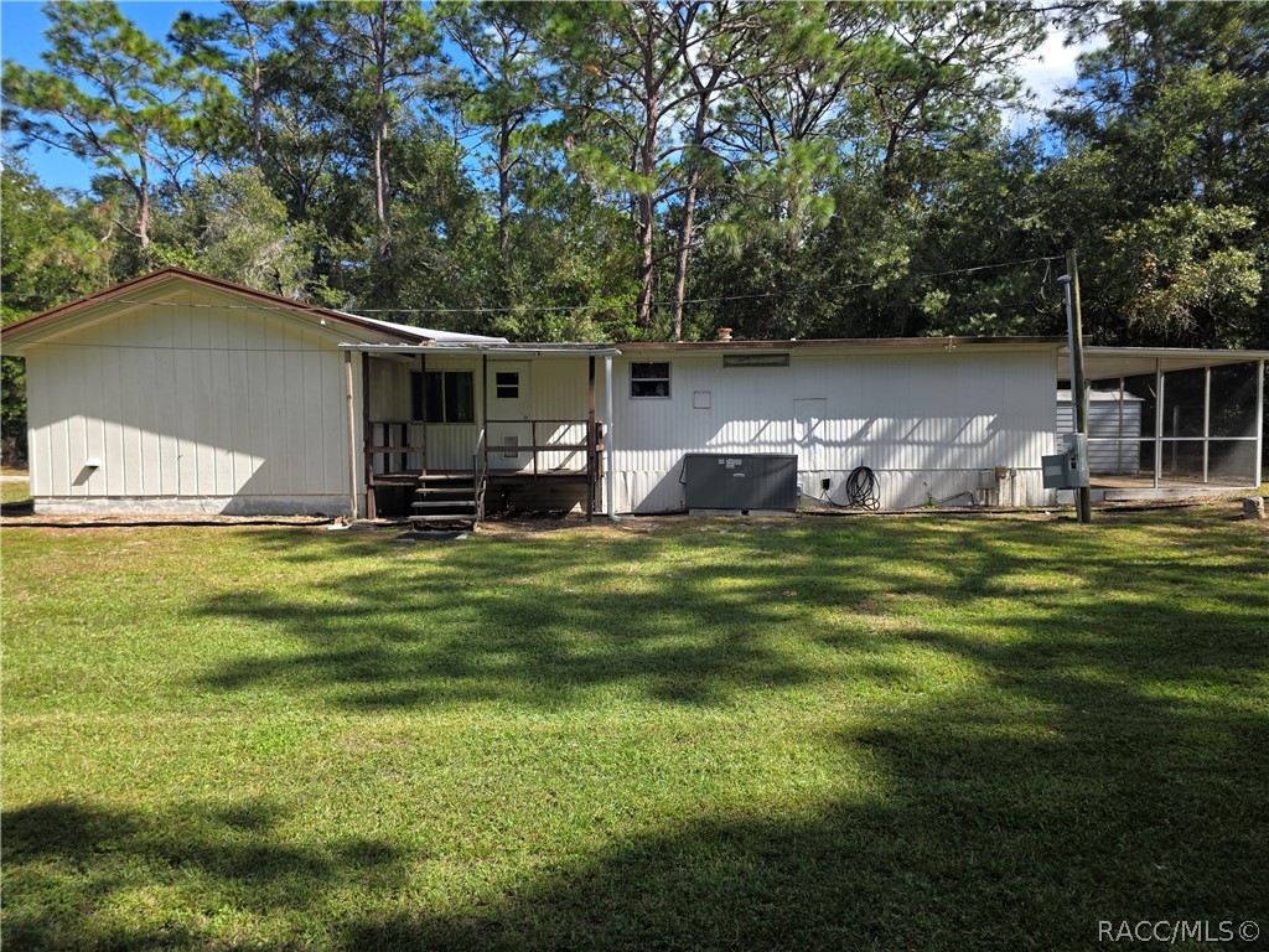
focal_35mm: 23
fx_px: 843
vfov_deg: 58.9
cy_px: 476
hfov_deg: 73.9
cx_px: 634
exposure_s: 1/2463
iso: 80
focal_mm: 6.3
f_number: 1.7
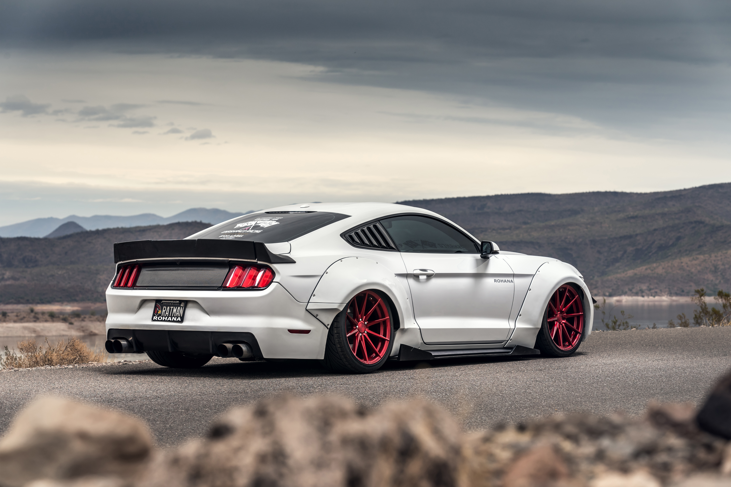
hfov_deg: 17.1
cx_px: 366
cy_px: 244
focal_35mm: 120
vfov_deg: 11.4
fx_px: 2436
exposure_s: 1/160
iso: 250
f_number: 7.1
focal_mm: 120
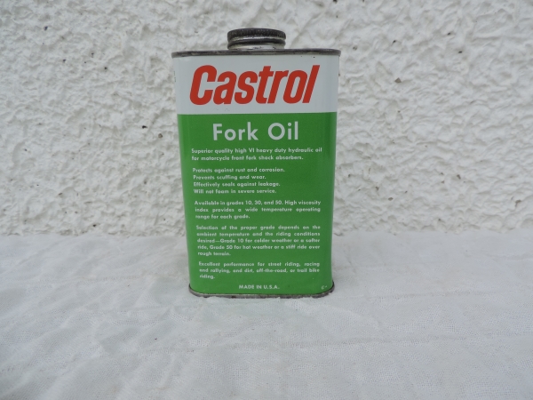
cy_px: 200
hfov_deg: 71.6
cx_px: 266
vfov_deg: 56.8
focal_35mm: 24
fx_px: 370
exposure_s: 1/500
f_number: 3
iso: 80
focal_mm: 4.3
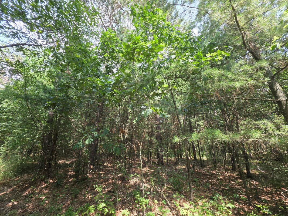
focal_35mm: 13
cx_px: 144
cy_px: 108
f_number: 1.9
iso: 32
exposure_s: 1/120
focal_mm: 2.2
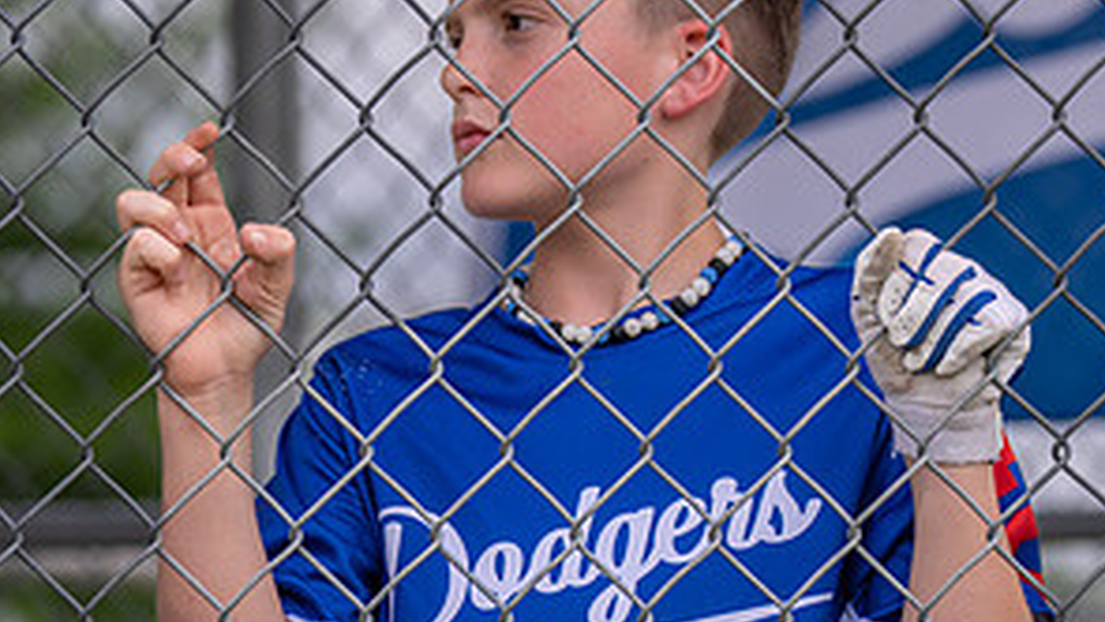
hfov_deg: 9.5
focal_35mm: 228
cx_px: 694
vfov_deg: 5.3
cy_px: 317
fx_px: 6681
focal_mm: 96
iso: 100
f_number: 2.8
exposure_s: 1/640
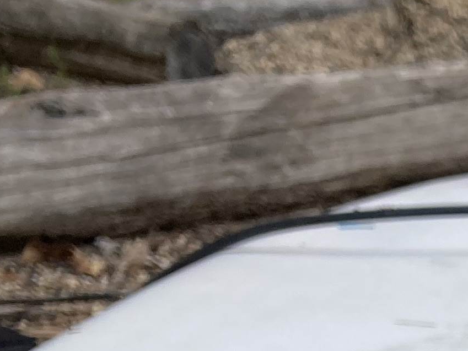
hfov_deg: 12.8
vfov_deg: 10.2
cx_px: 956
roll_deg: +4.2
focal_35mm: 133
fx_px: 1798
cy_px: 723
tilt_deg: -21.0
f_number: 1.8
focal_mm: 3.99
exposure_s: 1/245
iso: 20
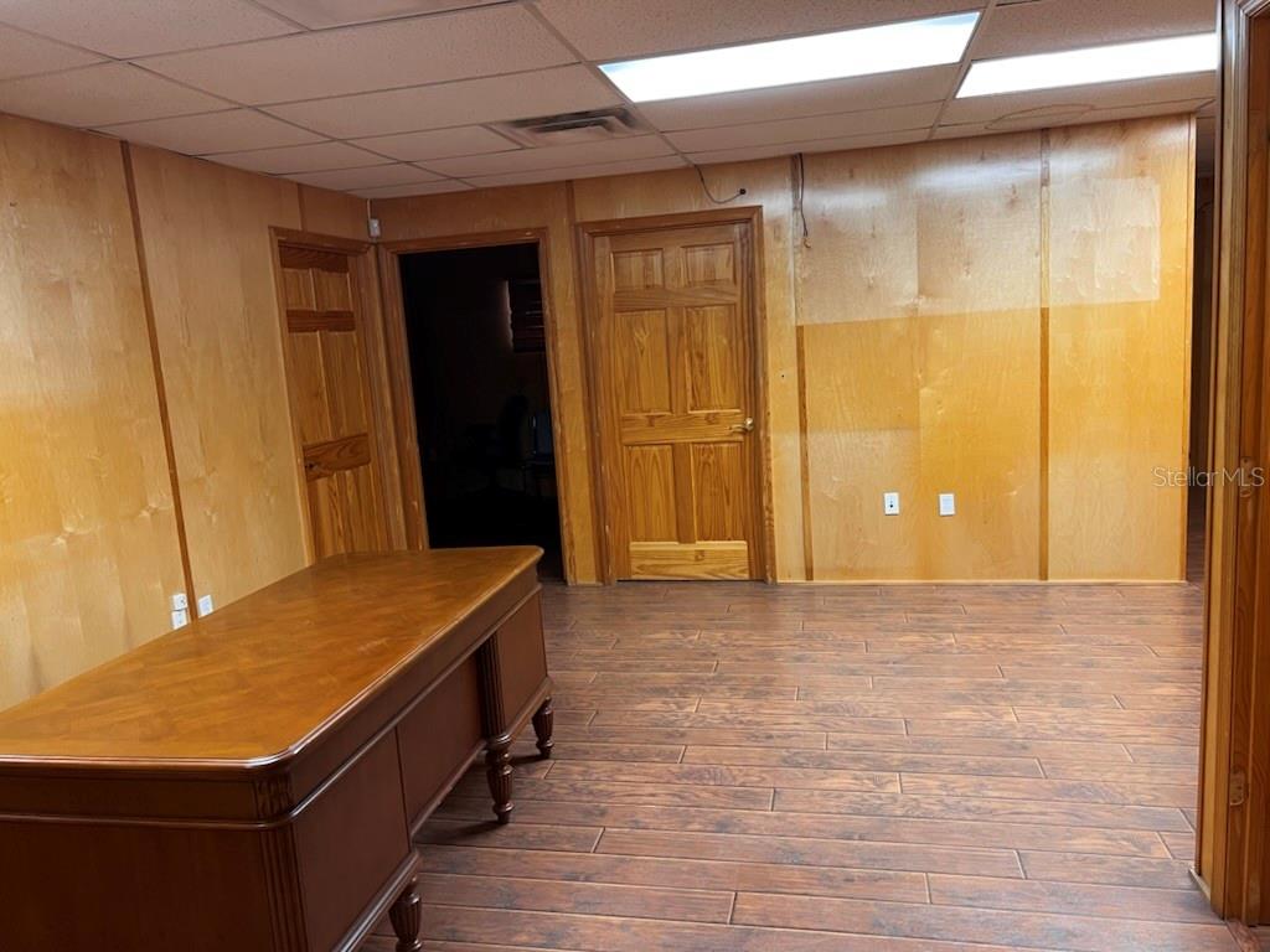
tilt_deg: -10.1
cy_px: 476
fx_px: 954
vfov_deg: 53.1
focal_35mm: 26
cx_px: 635
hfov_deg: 67.3
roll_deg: +3.6
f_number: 1.5
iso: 125
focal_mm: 5.7
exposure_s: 1/60
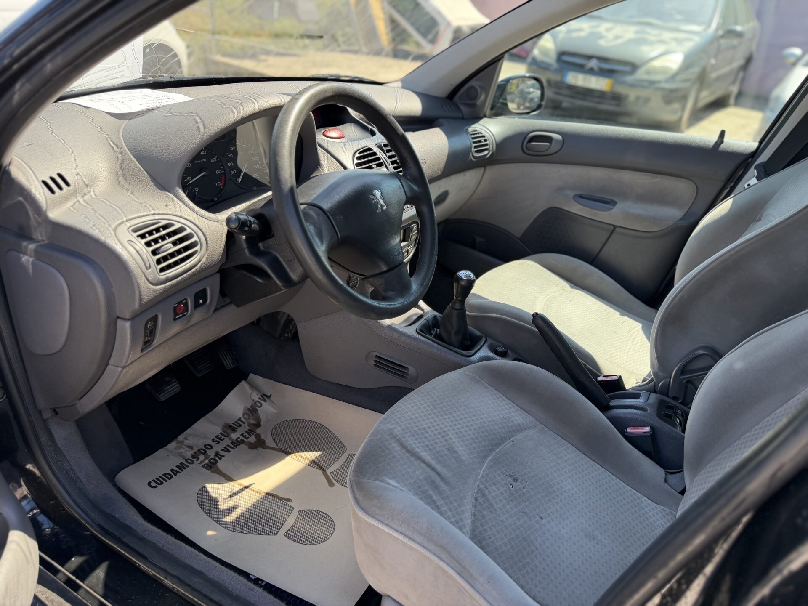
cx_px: 404
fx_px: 560
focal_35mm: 24
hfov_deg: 71.6
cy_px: 303
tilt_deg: -28.5
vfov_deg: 56.8
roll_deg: -5.9
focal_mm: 6.76
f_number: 1.78
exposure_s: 1/796
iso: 100
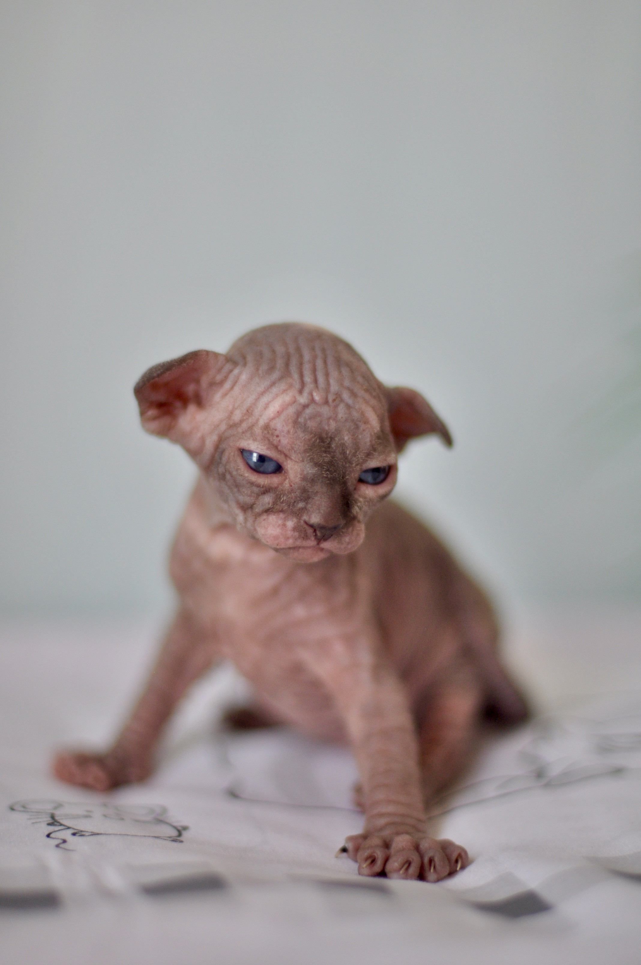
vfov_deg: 27.0
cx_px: 320
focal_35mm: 75
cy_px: 482
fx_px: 2008
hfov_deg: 18.1
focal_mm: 50
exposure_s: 1/1000
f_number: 1.4
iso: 500
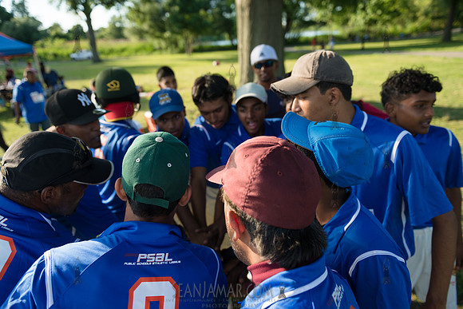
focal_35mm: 26
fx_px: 334
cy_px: 154
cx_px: 232
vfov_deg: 49.6
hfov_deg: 69.4
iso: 200
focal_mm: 26
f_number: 2.8
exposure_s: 1/1000
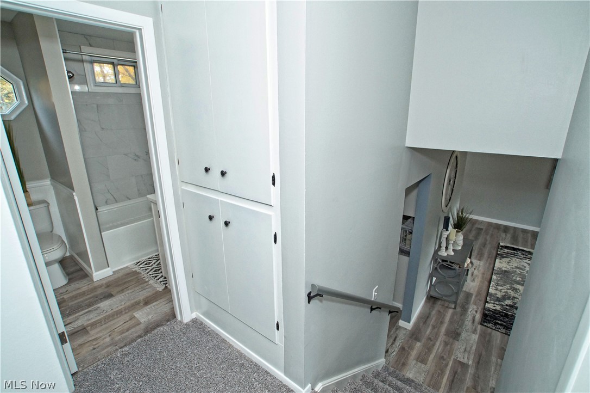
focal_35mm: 16
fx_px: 270
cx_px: 295
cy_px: 196
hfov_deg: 95.0
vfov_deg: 72.0
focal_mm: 11
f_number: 4.5
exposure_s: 1/160
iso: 800
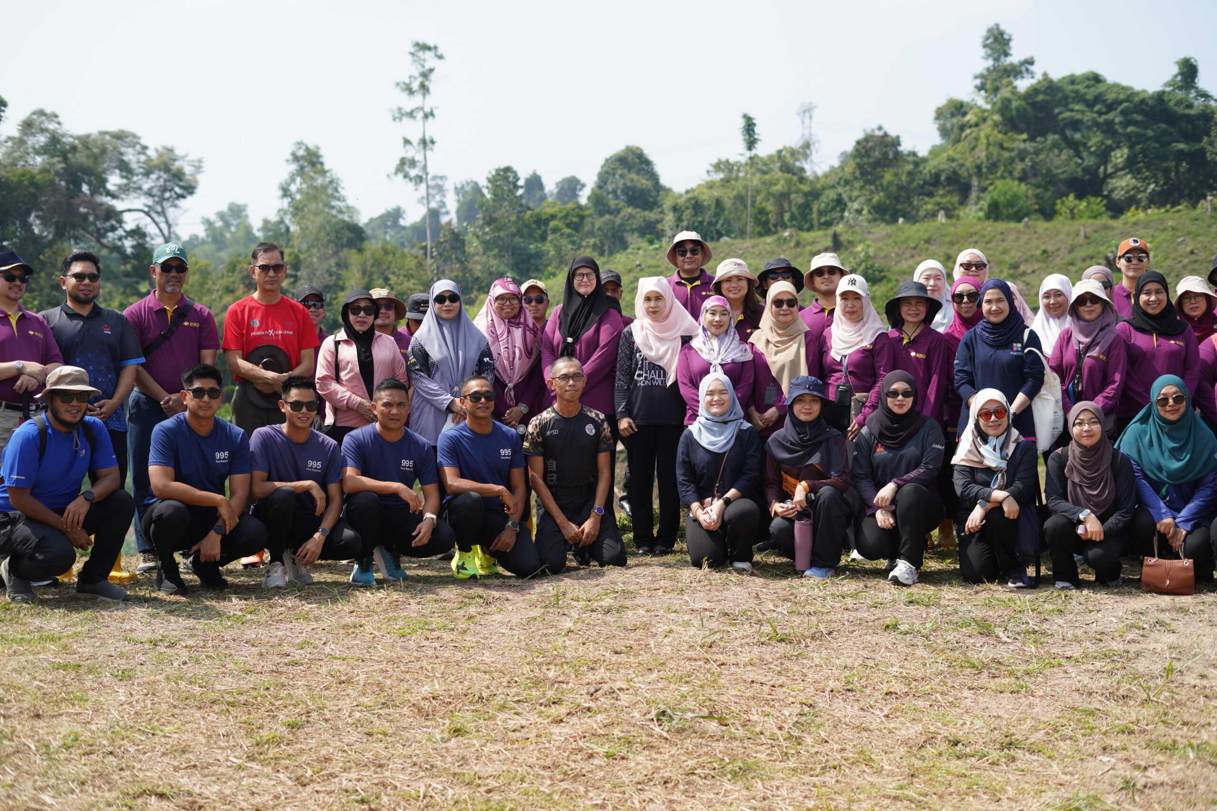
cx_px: 608
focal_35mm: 50
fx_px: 1690
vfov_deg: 27.0
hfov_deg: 39.6
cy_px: 406
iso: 125
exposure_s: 1/1600
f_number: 2.8
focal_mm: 50
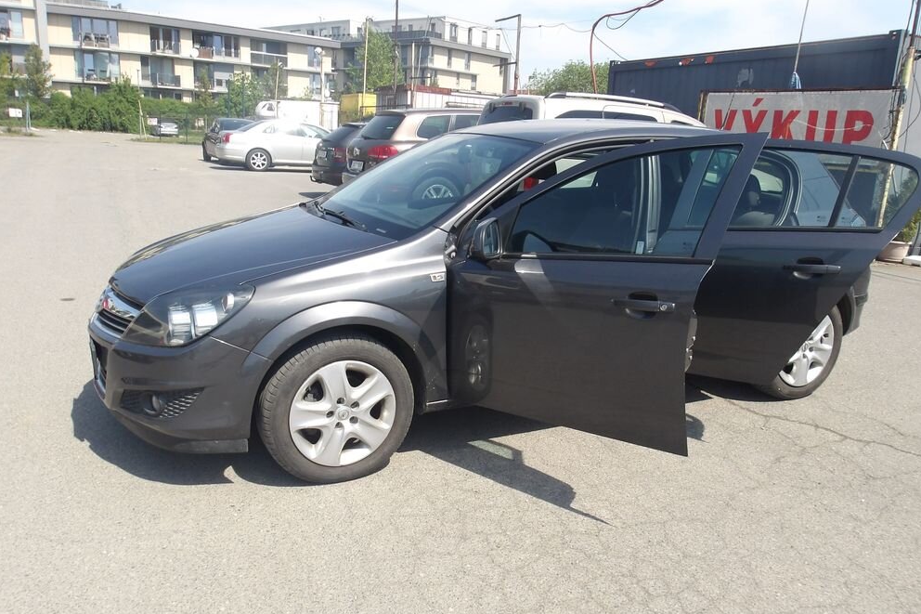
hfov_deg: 63.7
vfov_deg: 44.9
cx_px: 472
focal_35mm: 29
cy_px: 326
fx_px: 742
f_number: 10.4
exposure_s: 1/86
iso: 100
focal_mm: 4.9
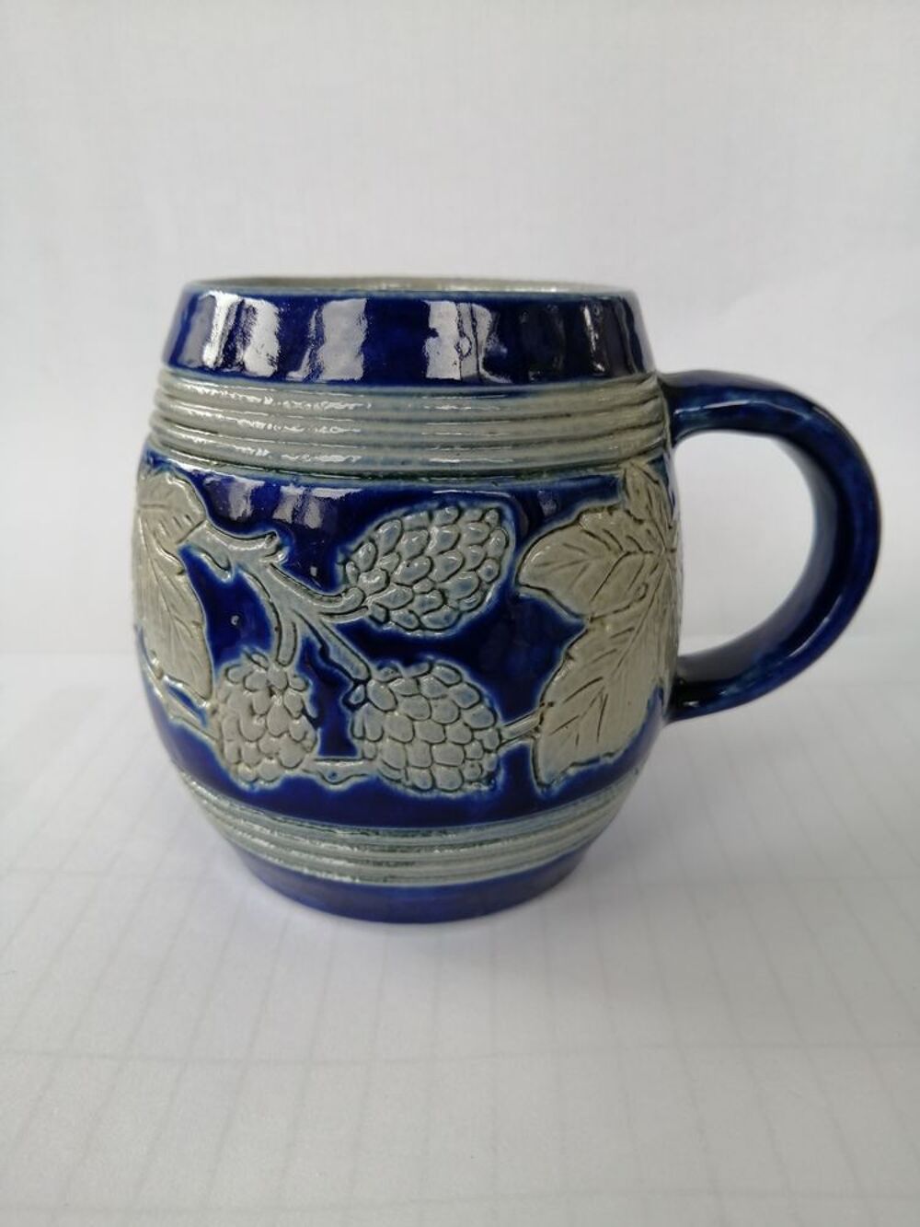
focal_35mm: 27
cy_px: 614
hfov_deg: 51.4
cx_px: 460
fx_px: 957
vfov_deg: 65.3
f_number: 1.8
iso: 50
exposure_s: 1/129
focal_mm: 3.62
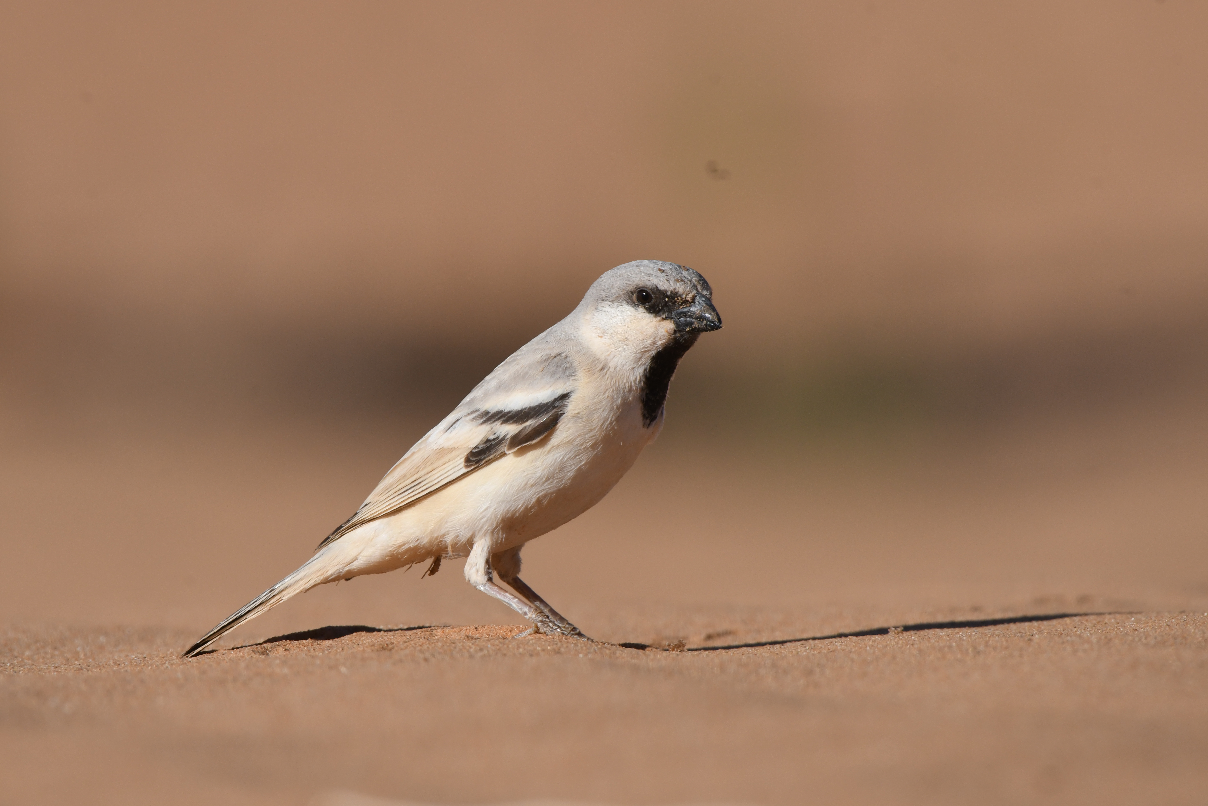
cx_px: 604
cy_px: 403
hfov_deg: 2.7
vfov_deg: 1.8
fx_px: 25165
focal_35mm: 750
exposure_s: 1/1600
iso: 500
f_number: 10
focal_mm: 500
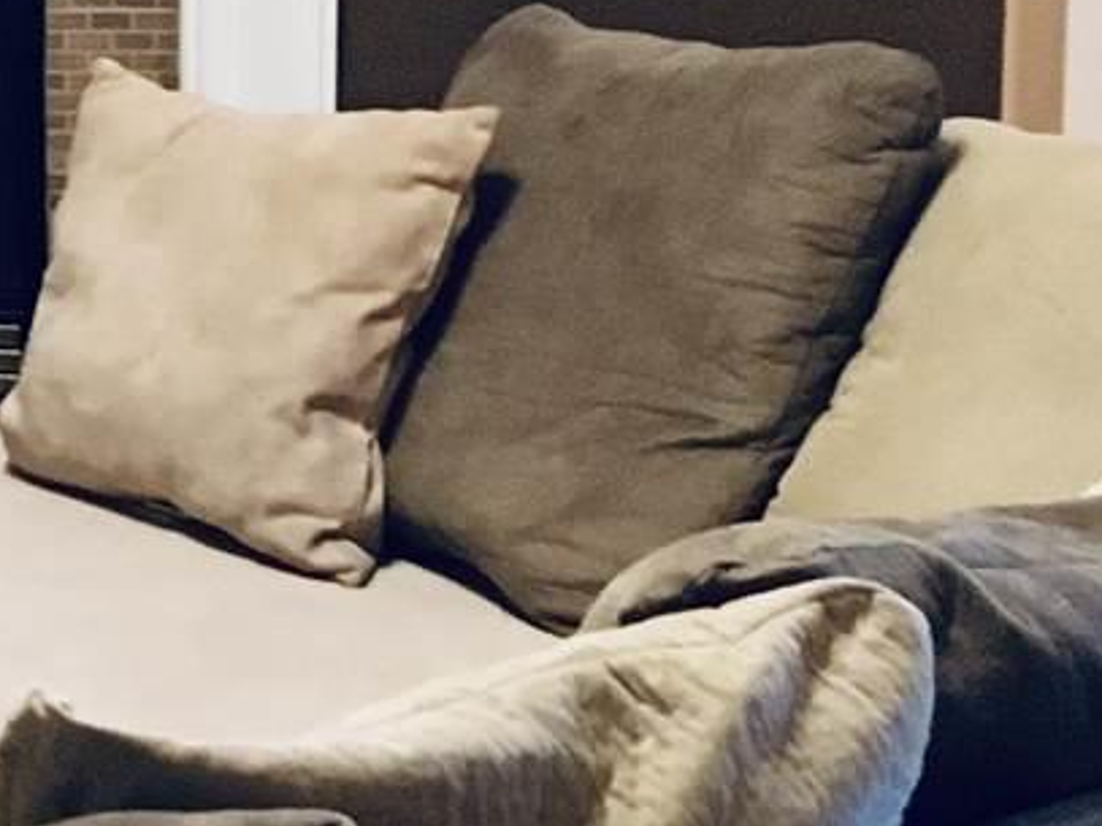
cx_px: -1527
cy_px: -168
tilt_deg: -6.6
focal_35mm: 146
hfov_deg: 11.3
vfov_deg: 10.0
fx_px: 4647
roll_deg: +0.8
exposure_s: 1/15
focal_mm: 4.15
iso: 200
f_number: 2.2
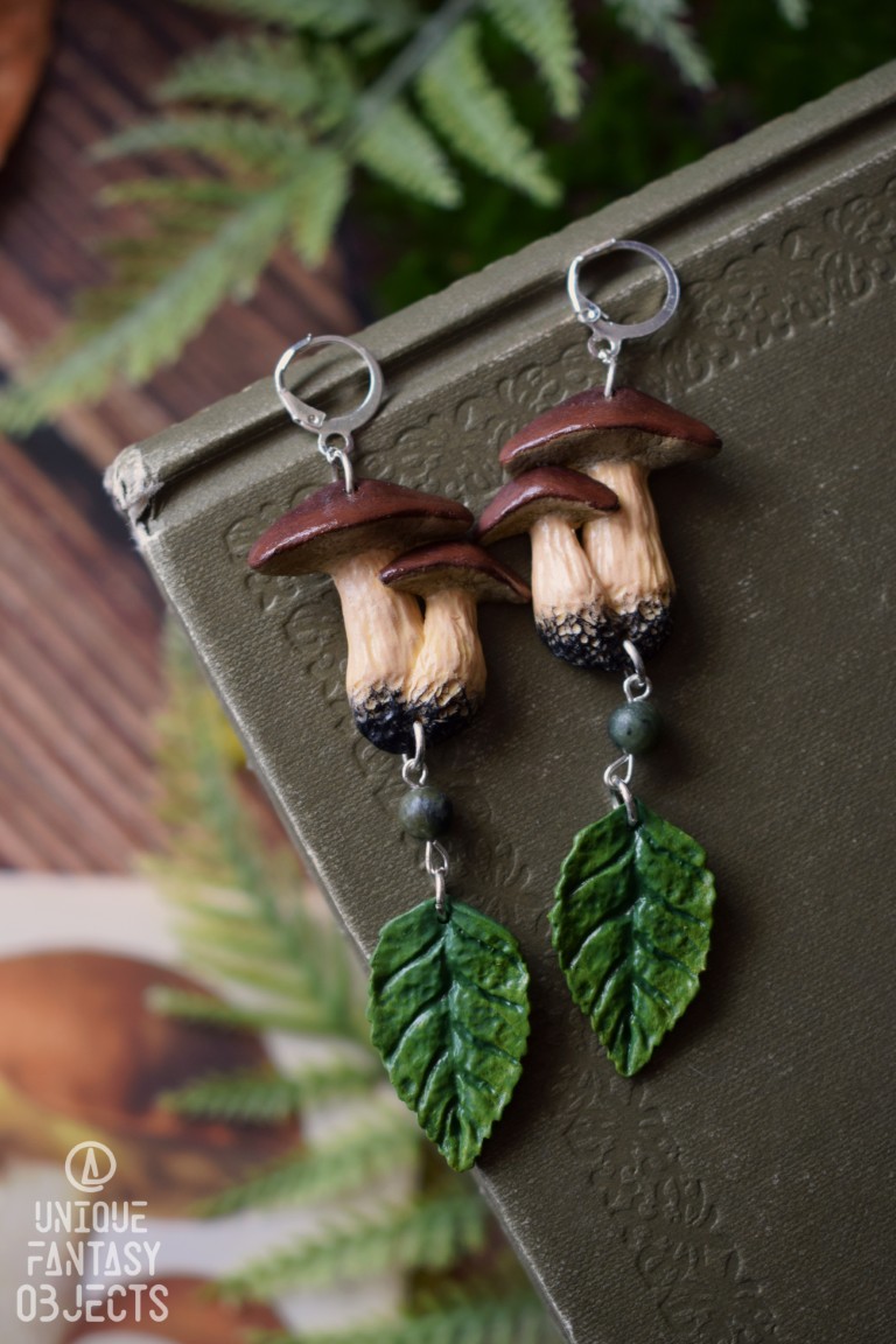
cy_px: 672
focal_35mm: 68
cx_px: 448
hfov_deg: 20.2
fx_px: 2520
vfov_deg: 29.9
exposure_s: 1/80
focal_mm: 45
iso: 400
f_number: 5
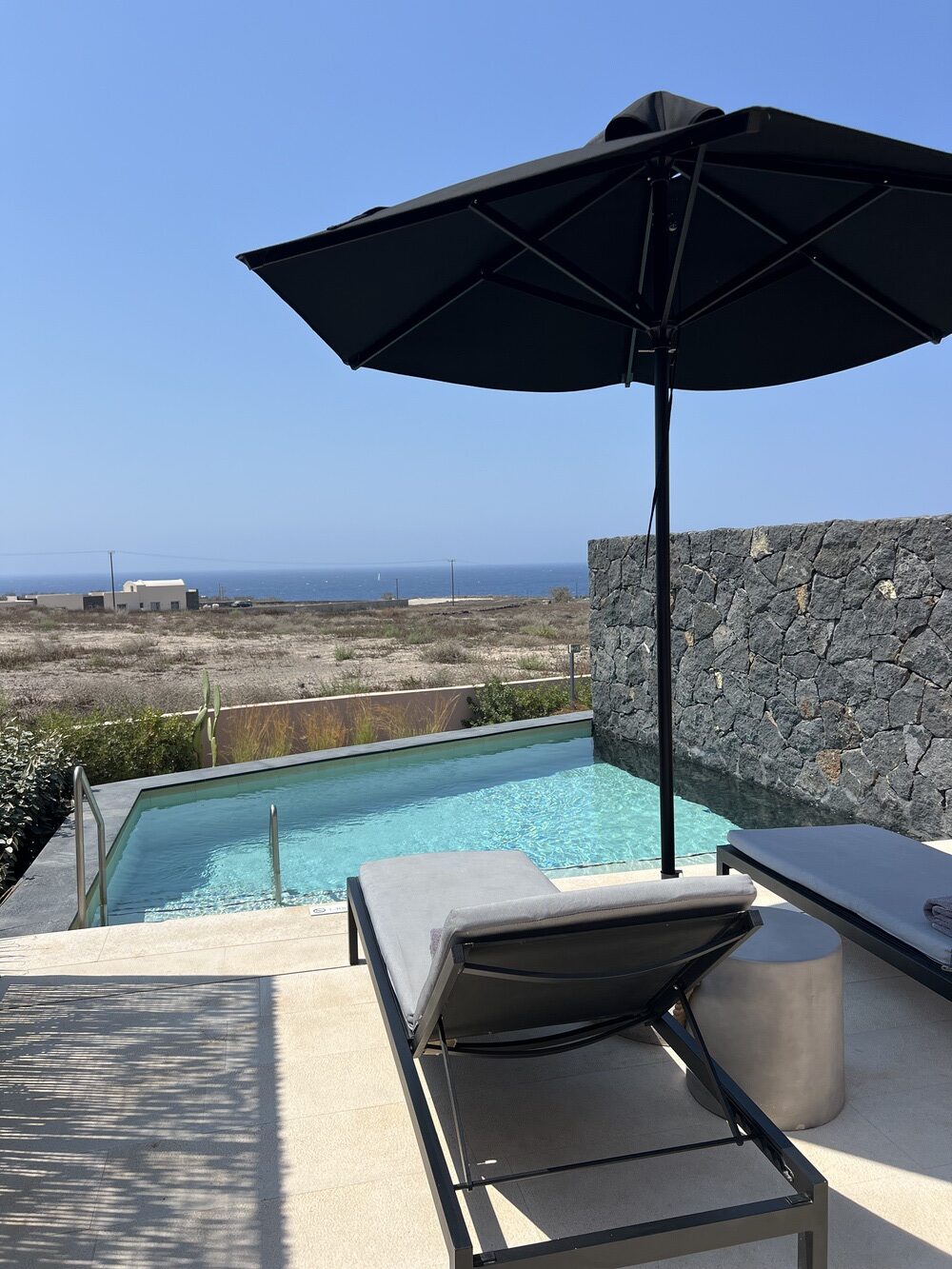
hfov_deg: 53.1
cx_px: 476
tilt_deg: -4.9
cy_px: 634
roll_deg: +1.3
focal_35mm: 26
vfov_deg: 67.3
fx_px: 953
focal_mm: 5.7
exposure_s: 1/5587
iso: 50
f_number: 1.5
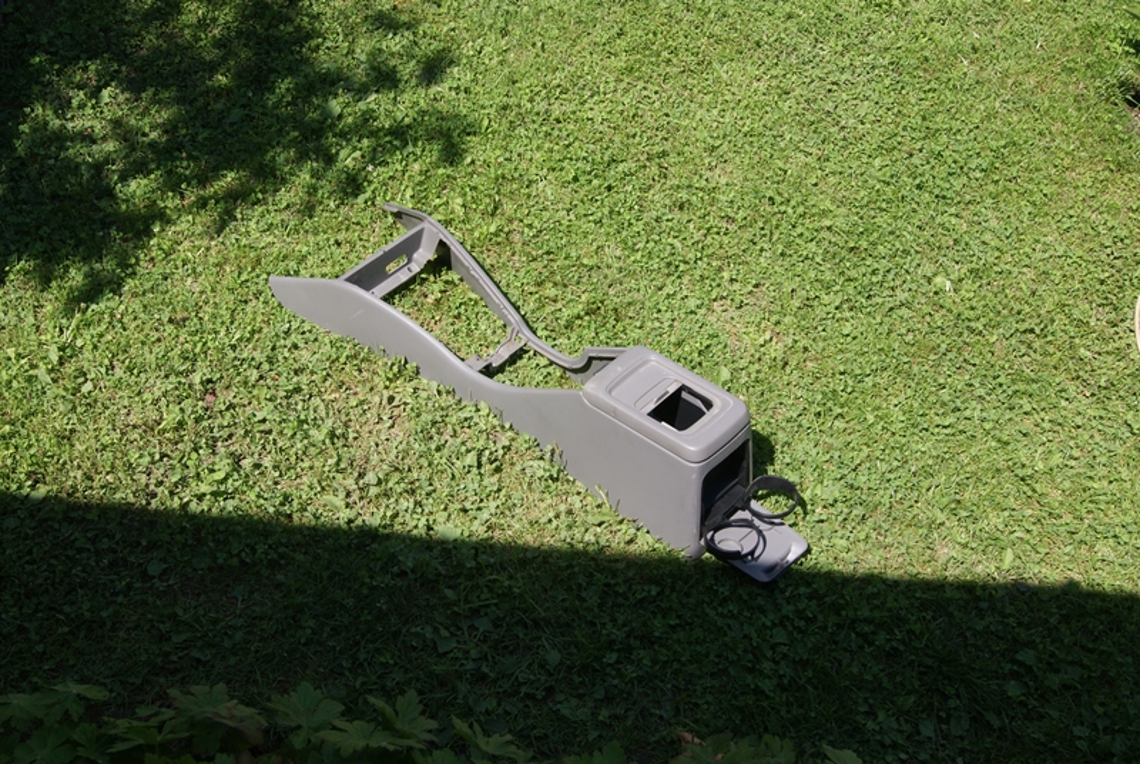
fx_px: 1237
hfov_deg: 49.5
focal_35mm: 39
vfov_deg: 34.3
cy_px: 382
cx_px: 570
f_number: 9
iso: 100
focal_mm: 26
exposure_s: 1/125
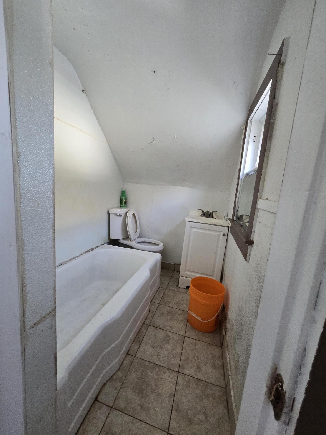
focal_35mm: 13
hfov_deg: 89.9
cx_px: 163
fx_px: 163
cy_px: 218
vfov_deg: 106.2
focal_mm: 2.2
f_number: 2.2
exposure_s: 1/60
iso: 250
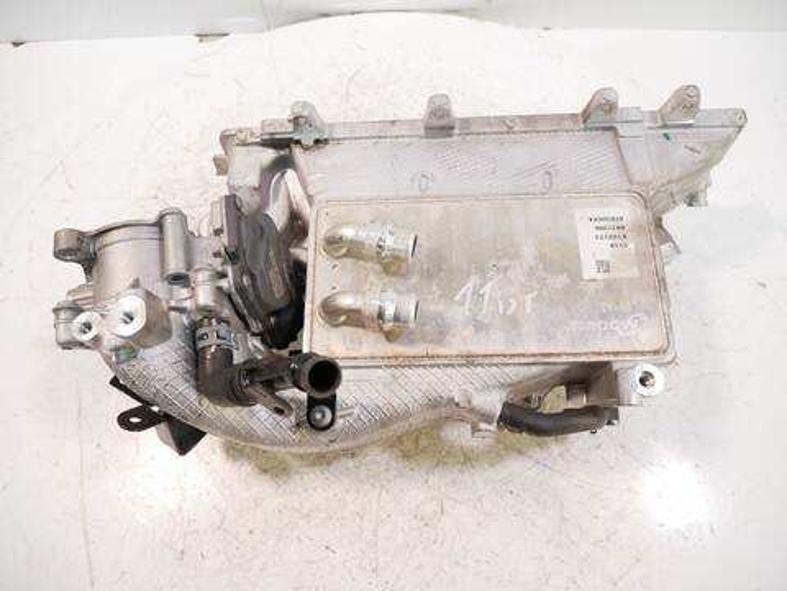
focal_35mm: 24
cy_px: 296
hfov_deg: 71.6
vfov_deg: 56.8
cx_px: 394
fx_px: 546
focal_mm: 12
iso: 800
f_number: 3.5
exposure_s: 1/60
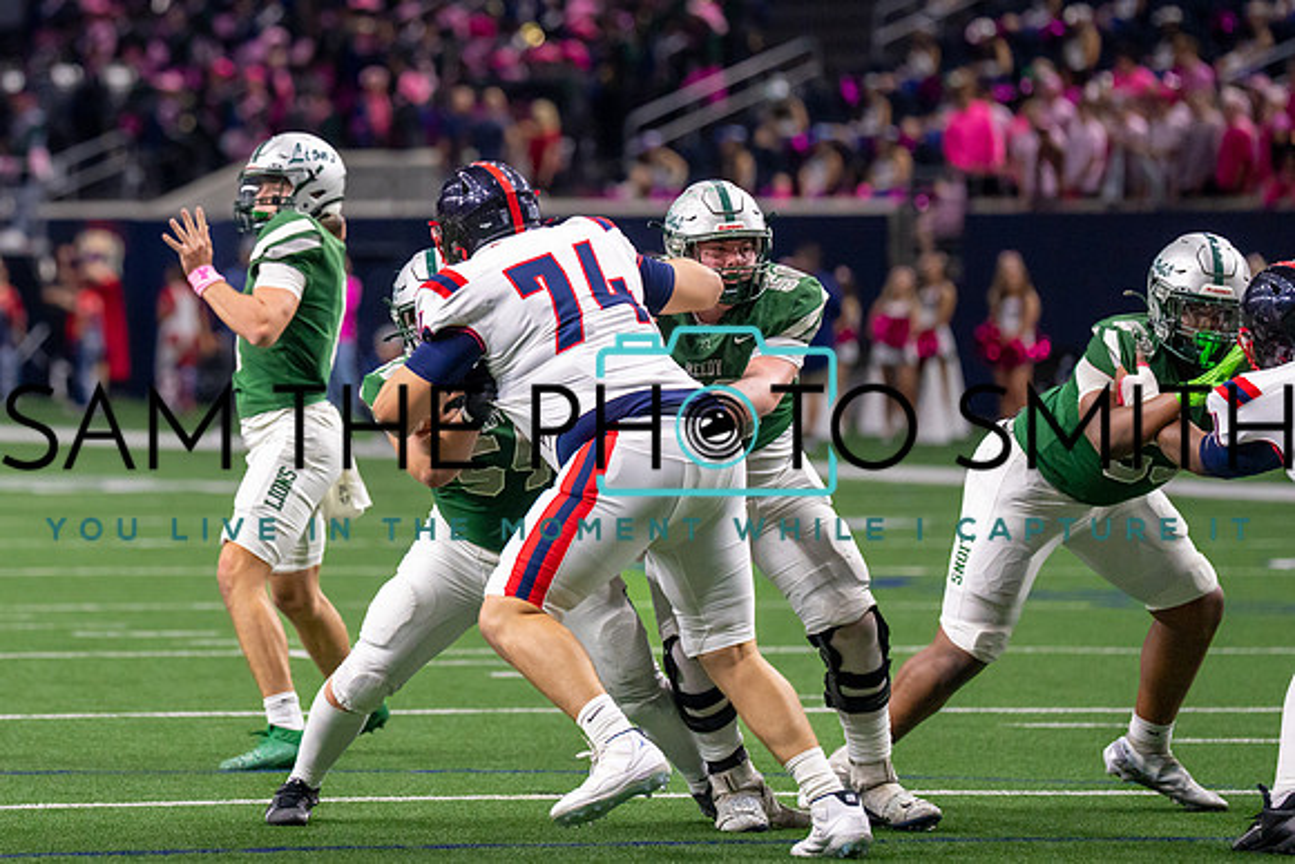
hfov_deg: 7.8
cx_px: 304
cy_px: 295
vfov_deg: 5.2
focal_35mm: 263
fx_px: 9453
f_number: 2.8
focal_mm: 164
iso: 2000
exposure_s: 1/1000
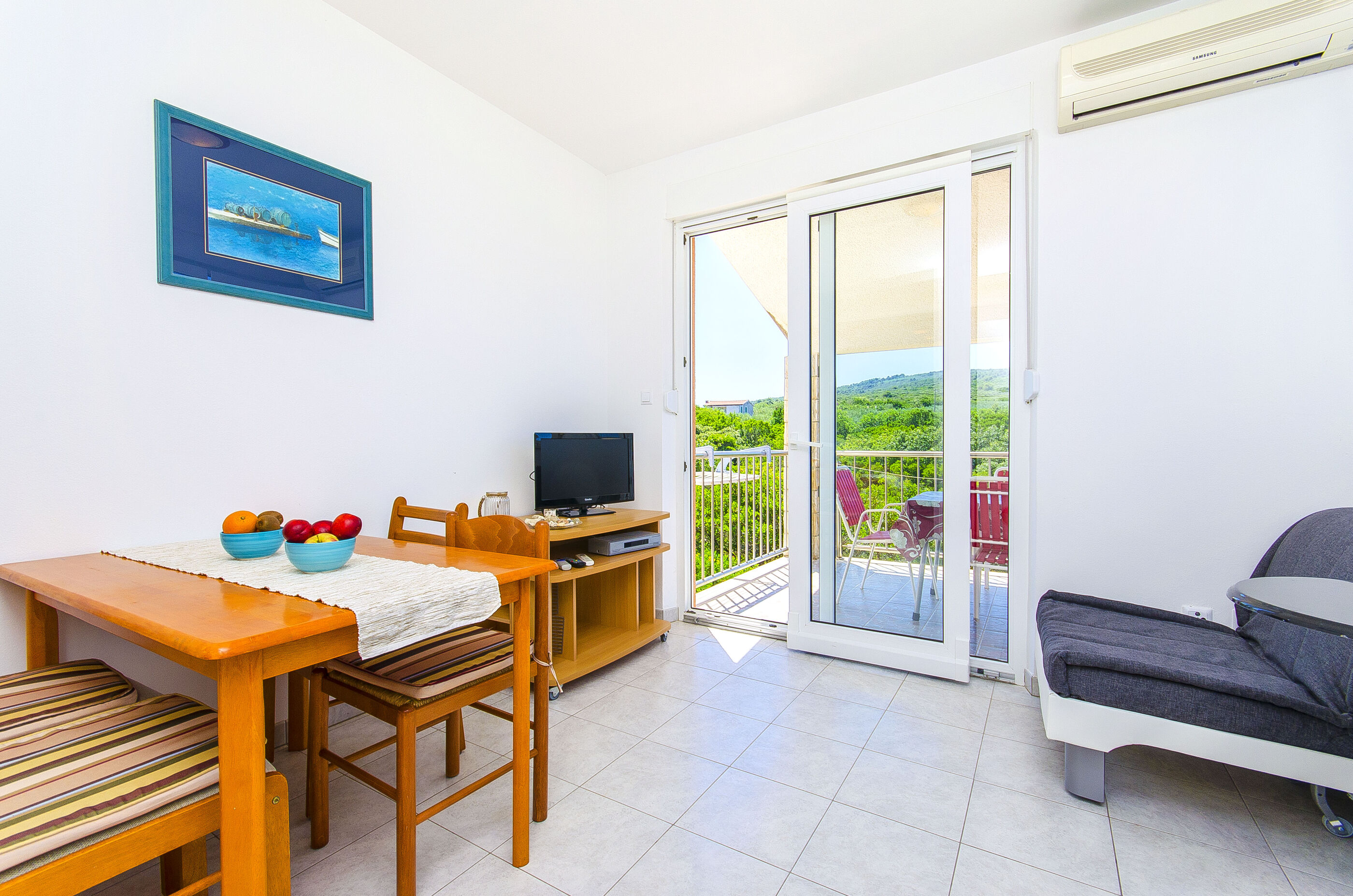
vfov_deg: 77.1
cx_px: 676
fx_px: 563
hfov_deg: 100.5
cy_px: 448
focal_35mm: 15
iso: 125
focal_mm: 10
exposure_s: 1/160
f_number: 8
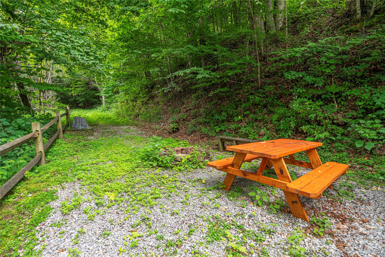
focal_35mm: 17
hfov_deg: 93.3
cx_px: 192
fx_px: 182
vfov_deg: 70.5
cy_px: 128
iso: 320
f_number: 8
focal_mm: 17
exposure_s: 1/50
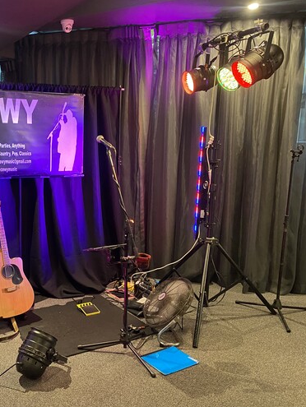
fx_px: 412
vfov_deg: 52.6
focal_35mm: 35
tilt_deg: -9.5
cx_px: 50
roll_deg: +0.4
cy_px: 204
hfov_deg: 38.8
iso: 500
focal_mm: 4.25
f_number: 1.8
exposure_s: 1/25
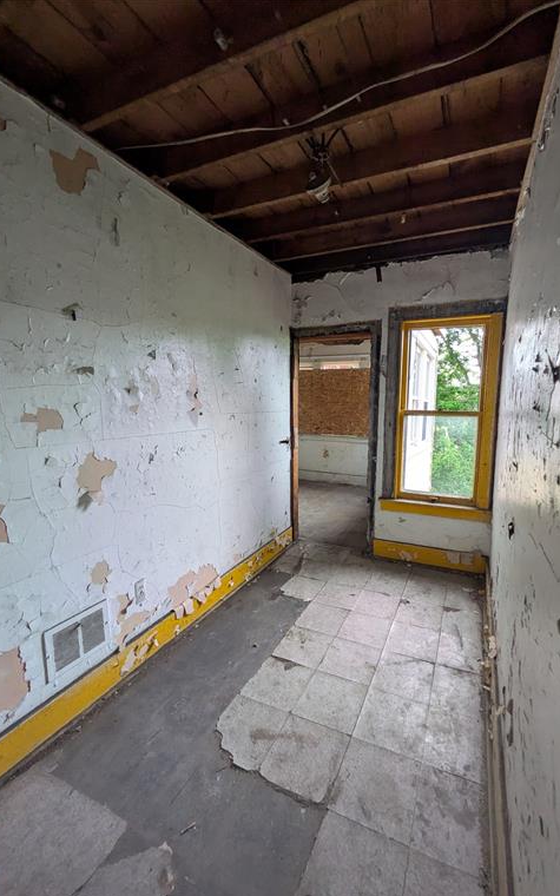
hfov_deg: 74.2
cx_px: 328
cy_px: 450
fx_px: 366
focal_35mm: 15
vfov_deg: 101.5
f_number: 2.2
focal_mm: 1.83
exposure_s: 1/60
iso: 145
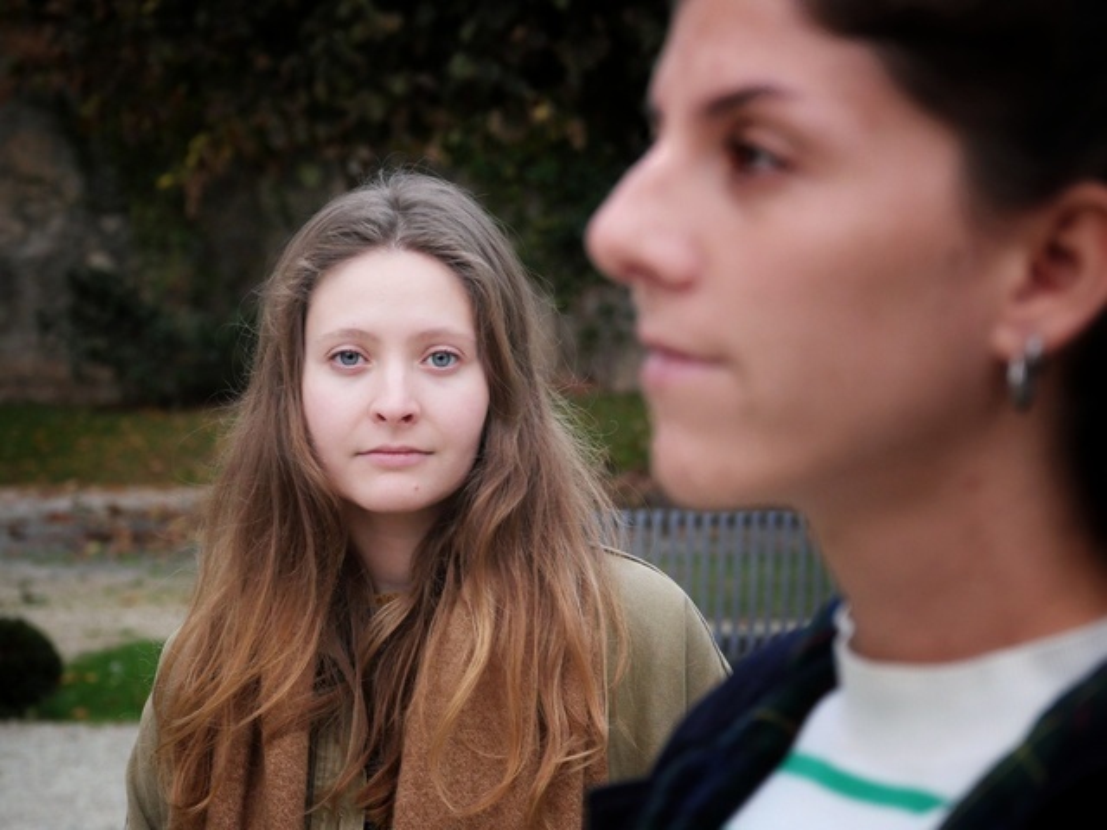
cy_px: 415
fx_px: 3582
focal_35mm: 112
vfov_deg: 13.2
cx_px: 554
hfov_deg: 17.6
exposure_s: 1/125
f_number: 5.2
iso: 2000
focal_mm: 56
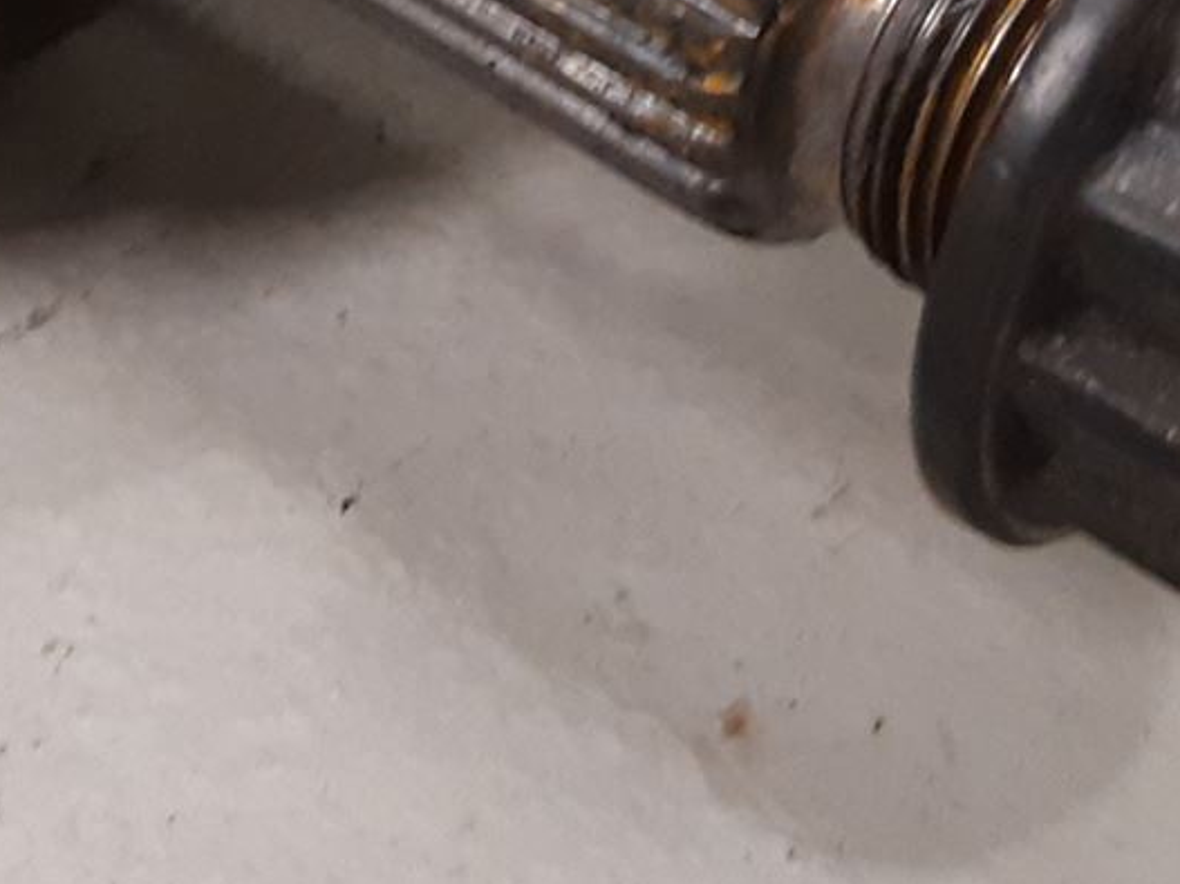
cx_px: 148
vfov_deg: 13.8
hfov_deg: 19.2
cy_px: -394
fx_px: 3442
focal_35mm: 101
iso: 250
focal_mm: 3.93
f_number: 1.7
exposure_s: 1/50
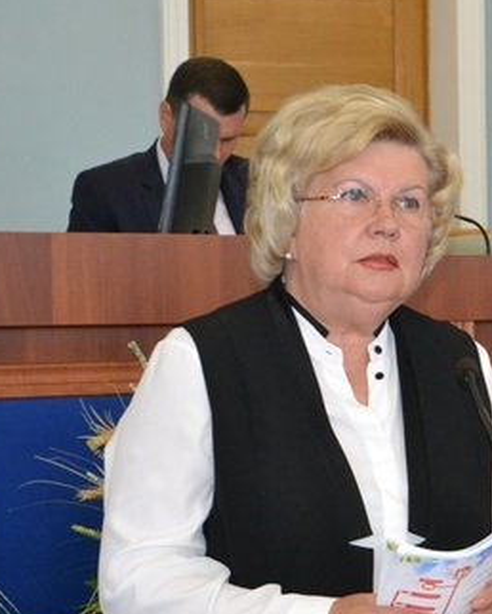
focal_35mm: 123
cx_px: 494
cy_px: 365
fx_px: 2237
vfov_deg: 15.6
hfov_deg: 12.4
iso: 2800
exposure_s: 1/60
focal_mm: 44
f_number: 5.3
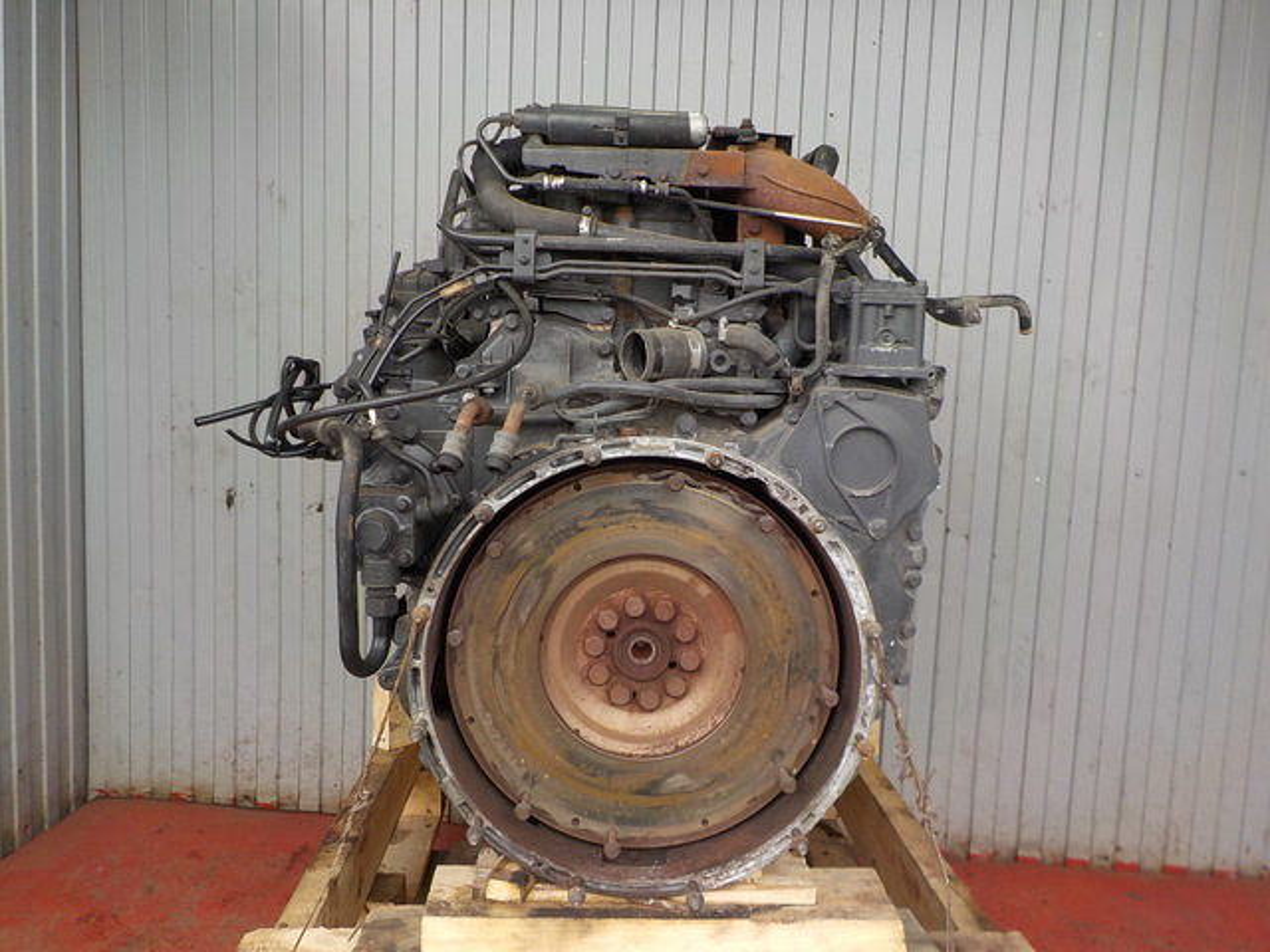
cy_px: 476
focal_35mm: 30
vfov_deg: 46.8
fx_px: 1101
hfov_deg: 60.0
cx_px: 635
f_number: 3.3
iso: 125
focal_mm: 4.1
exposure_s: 1/40
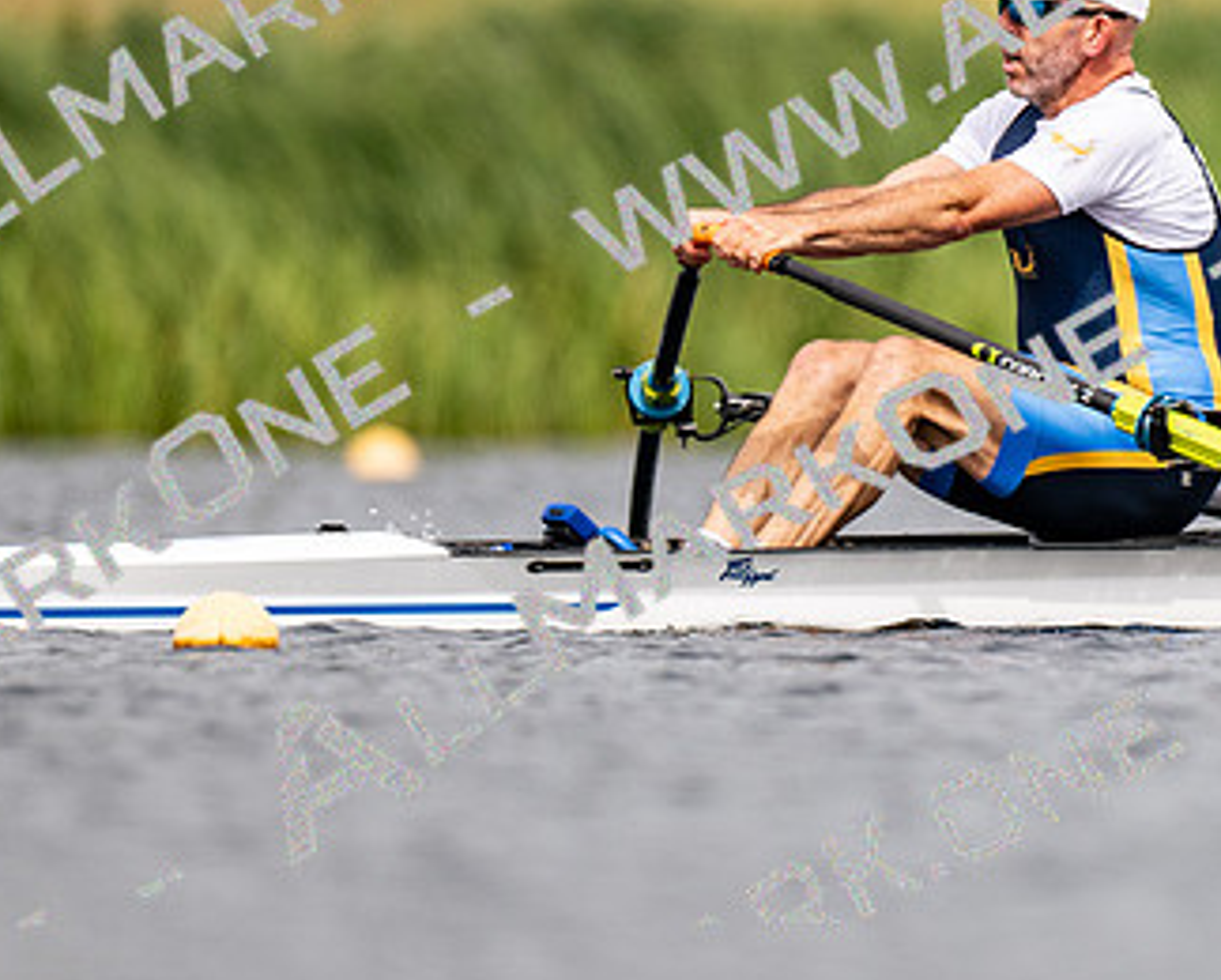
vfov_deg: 1.0
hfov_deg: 1.3
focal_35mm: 1509
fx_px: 54596
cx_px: 1036
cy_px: 283
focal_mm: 600
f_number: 4
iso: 250
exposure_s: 1/2500
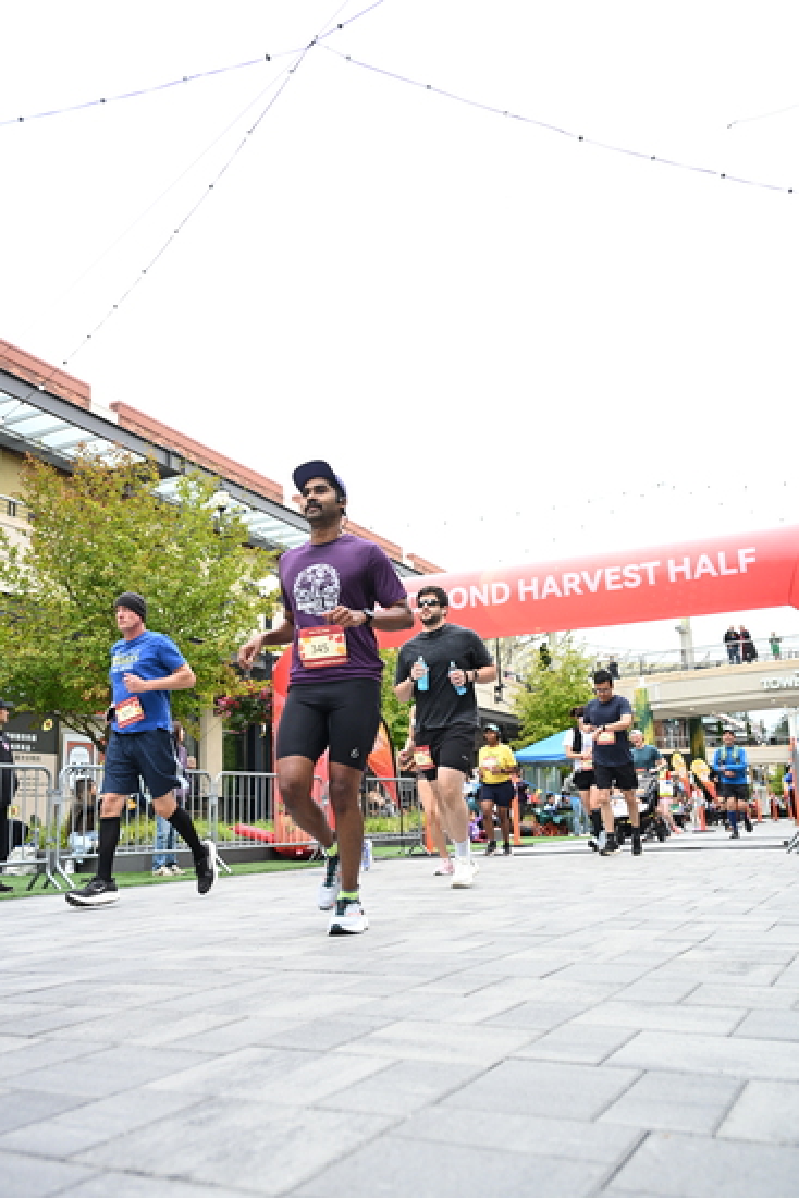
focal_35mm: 29
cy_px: 599
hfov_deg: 45.0
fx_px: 965
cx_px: 400
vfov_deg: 63.6
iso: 2000
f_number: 4
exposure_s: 1/640
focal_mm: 29
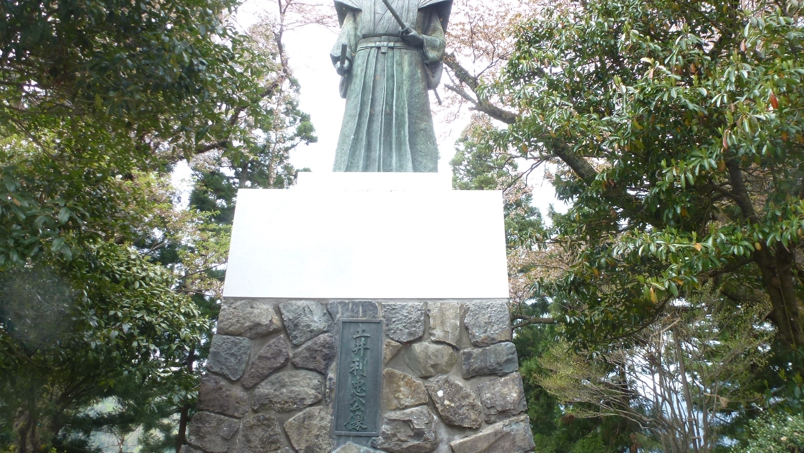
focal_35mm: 27
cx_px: 410
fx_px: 576
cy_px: 199
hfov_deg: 69.8
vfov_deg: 42.8
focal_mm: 4.3
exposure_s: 1/125
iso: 100
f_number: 3.3
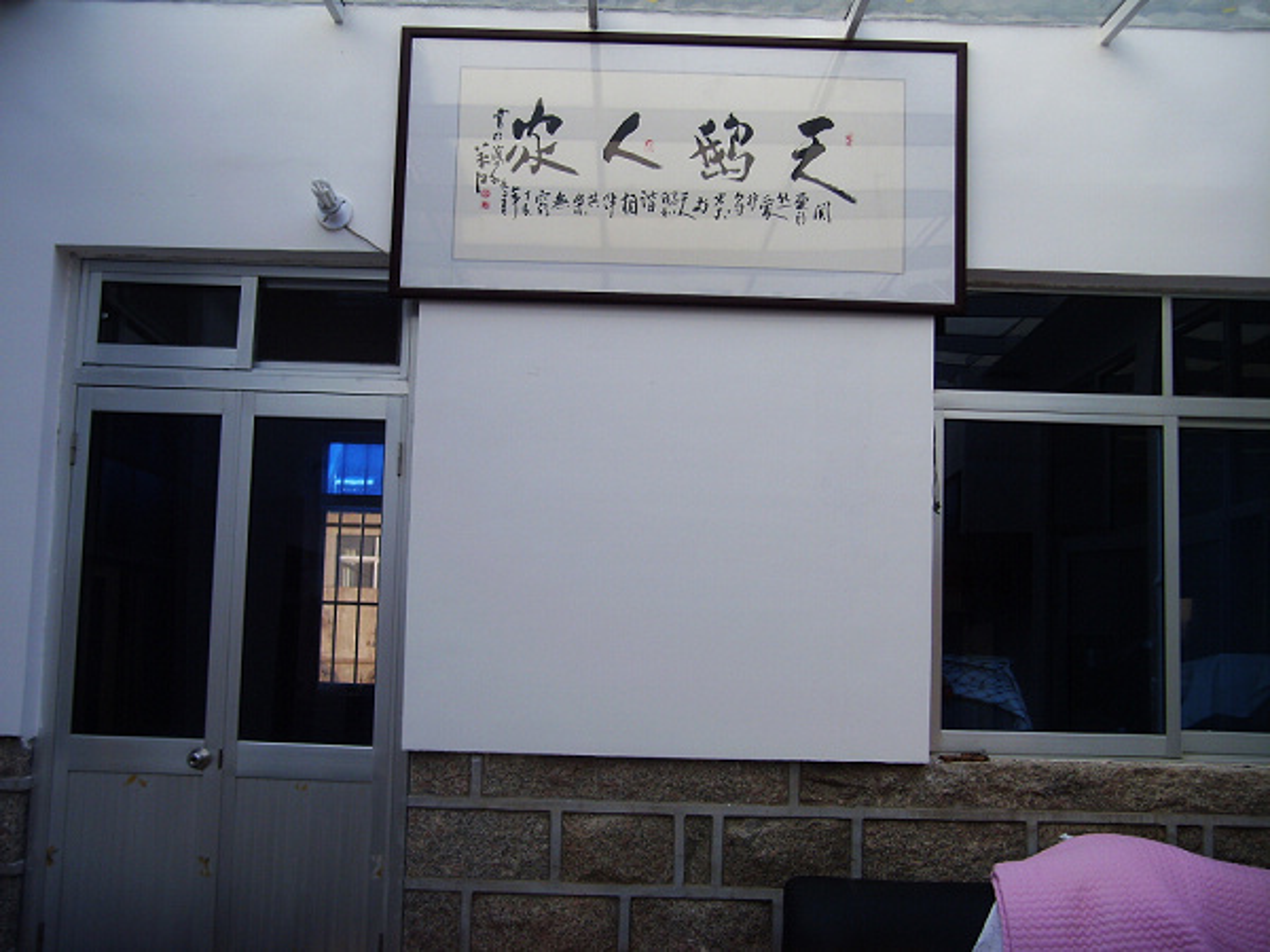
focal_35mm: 35
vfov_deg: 40.7
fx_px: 1284
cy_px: 476
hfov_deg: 52.6
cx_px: 635
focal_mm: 7.28
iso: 50
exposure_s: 1/96
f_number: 3.6
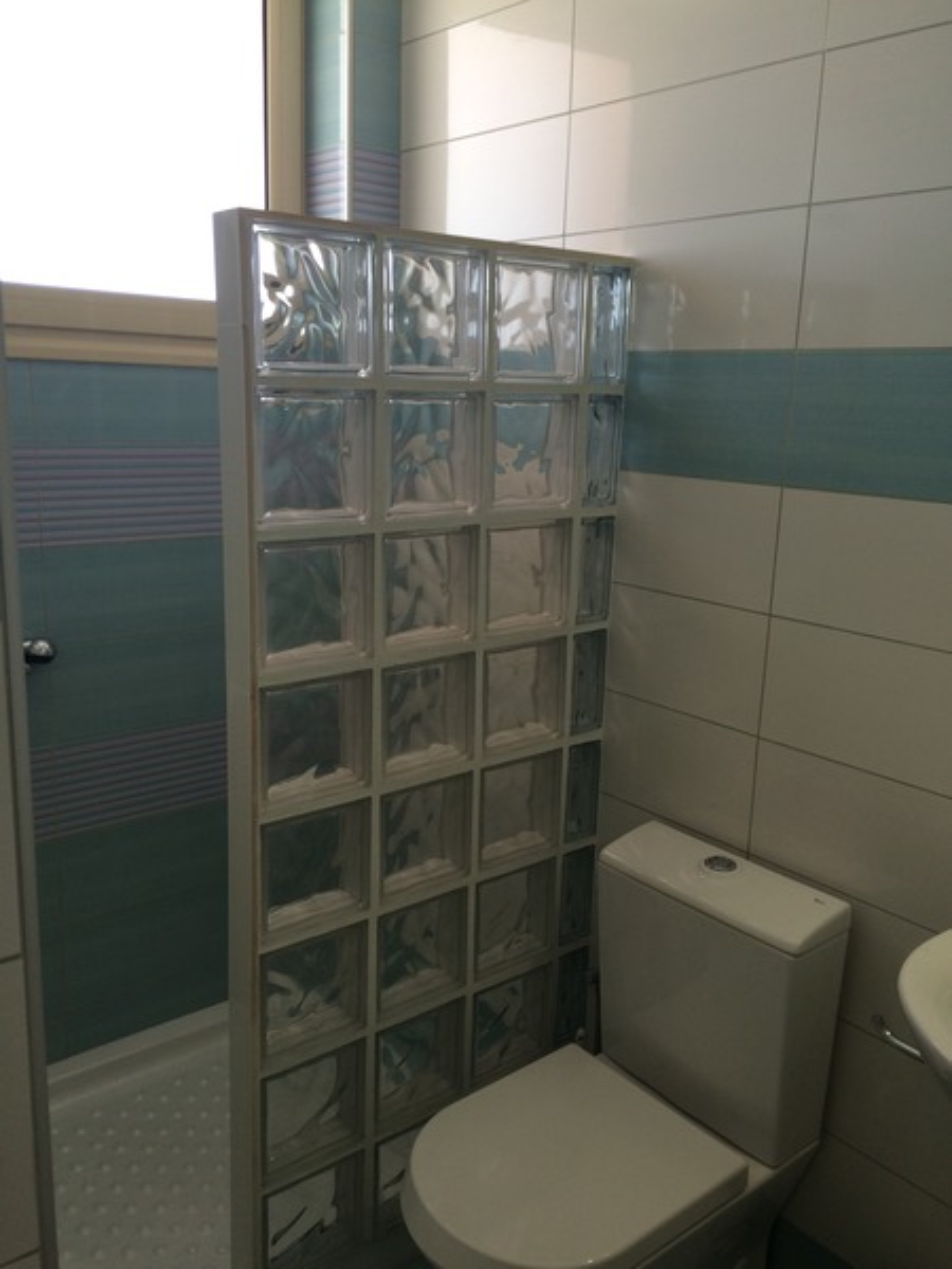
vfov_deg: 61.7
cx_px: 476
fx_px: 1063
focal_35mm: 29
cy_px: 634
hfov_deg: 48.2
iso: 32
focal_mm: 4.15
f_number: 2.2
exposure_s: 1/40
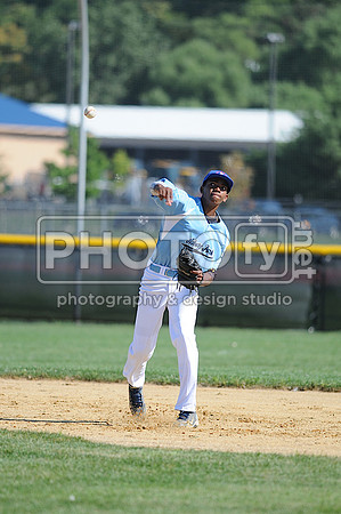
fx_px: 6408
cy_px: 257
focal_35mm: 450
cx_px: 170
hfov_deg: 3.0
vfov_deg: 4.6
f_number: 4
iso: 200
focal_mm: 300
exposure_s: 1/1250
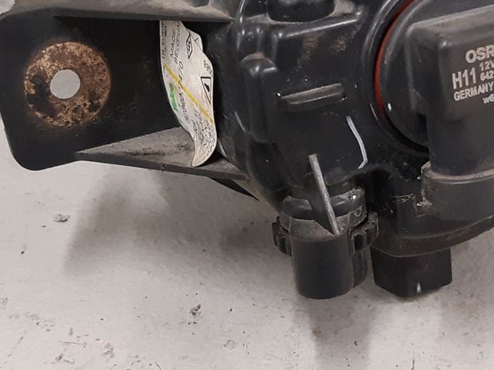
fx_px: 1170
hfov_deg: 23.8
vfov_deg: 17.9
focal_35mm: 82
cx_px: 284
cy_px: 119
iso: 250
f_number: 1.7
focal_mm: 3.93
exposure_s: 1/50
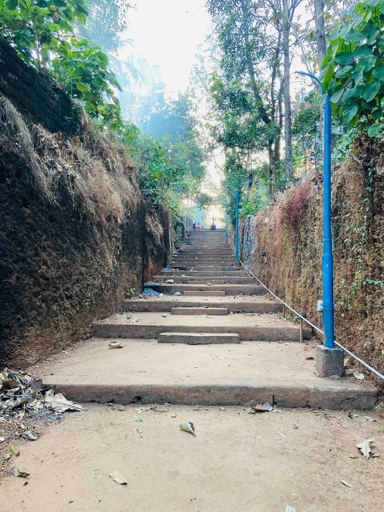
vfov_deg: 67.3
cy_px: 256
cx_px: 192
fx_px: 385
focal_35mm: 26
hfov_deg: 53.1
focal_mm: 4.25
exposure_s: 1/121
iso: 100
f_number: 1.8
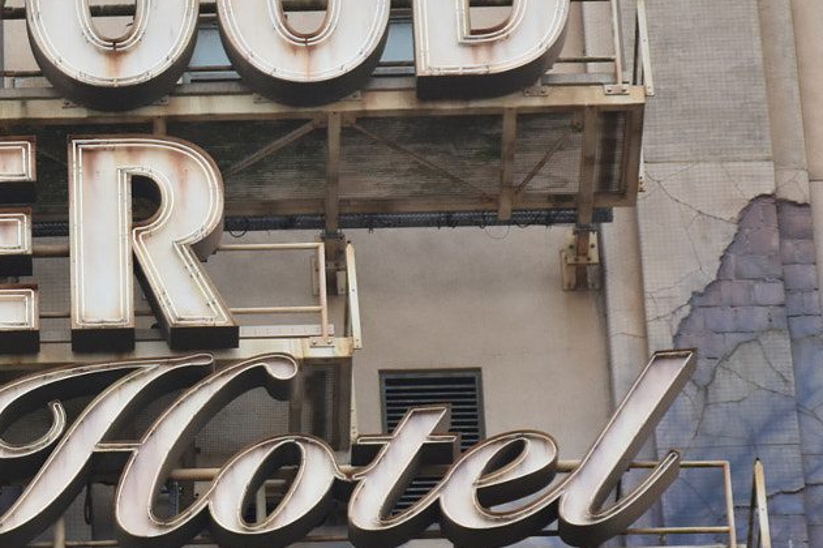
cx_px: -187
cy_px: 313
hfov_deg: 6.3
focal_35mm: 323
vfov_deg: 4.2
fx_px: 7386
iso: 720
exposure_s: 1/500
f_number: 8
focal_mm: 85
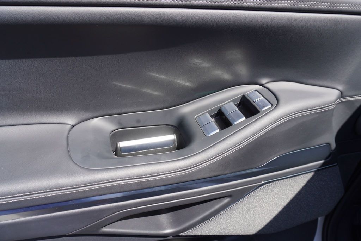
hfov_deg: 73.7
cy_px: 120
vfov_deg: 53.2
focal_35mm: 24
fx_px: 241
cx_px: 180
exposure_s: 1/160
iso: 125
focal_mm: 16
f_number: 5.6
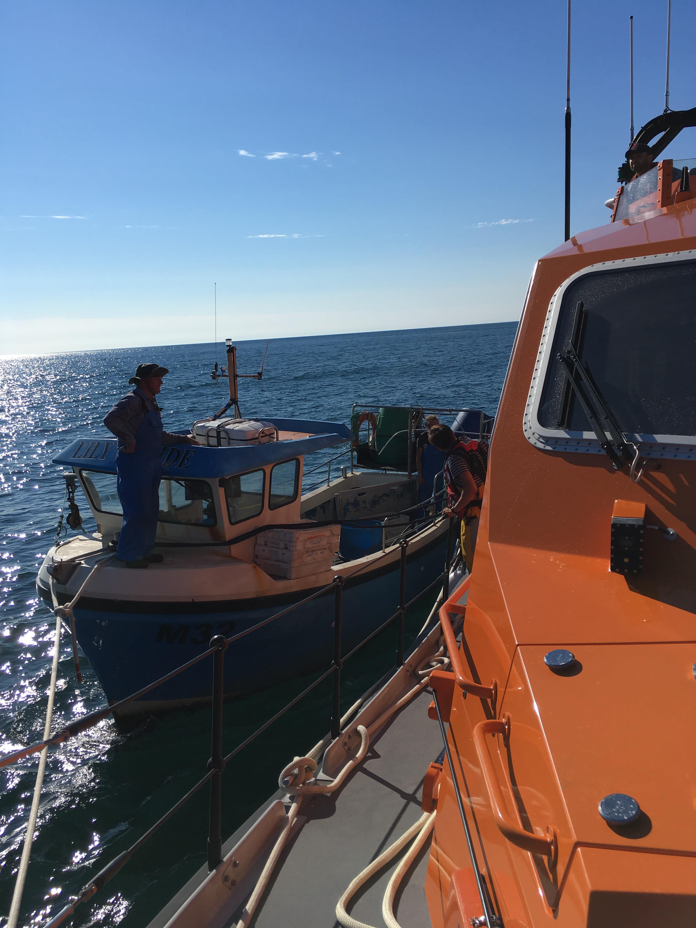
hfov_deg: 48.2
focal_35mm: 29
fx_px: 777
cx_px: 348
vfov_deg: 61.7
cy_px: 464
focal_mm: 4.15
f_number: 2.2
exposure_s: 1/3497
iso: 25
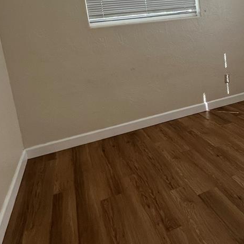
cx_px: 182
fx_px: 239
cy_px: 63
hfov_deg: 51.8
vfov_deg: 51.9
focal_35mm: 30
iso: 160
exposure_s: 1/99
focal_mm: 1.57
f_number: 1.8
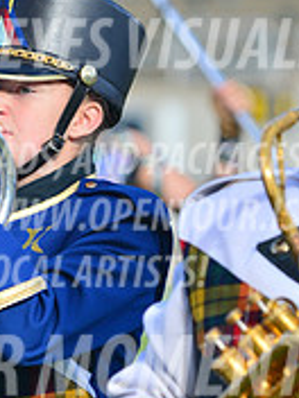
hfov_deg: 2.4
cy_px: 210
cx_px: 15
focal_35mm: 615
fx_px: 7083
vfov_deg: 3.2
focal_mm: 250
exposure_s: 1/500
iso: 125
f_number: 5.6
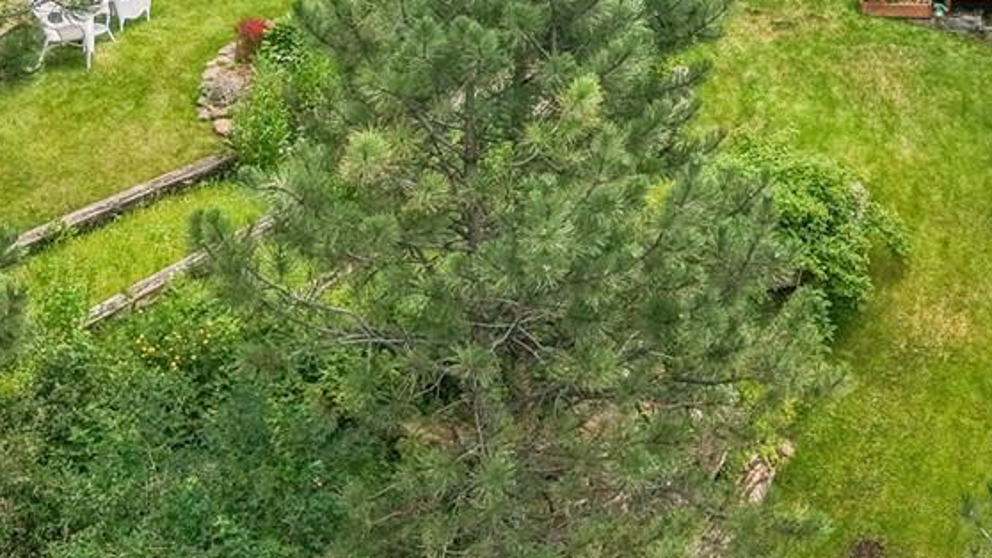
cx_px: 844
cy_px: -226
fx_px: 1973
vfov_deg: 15.1
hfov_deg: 27.4
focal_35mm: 75
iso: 440
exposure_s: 1/6400
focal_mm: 8.67
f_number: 1.8
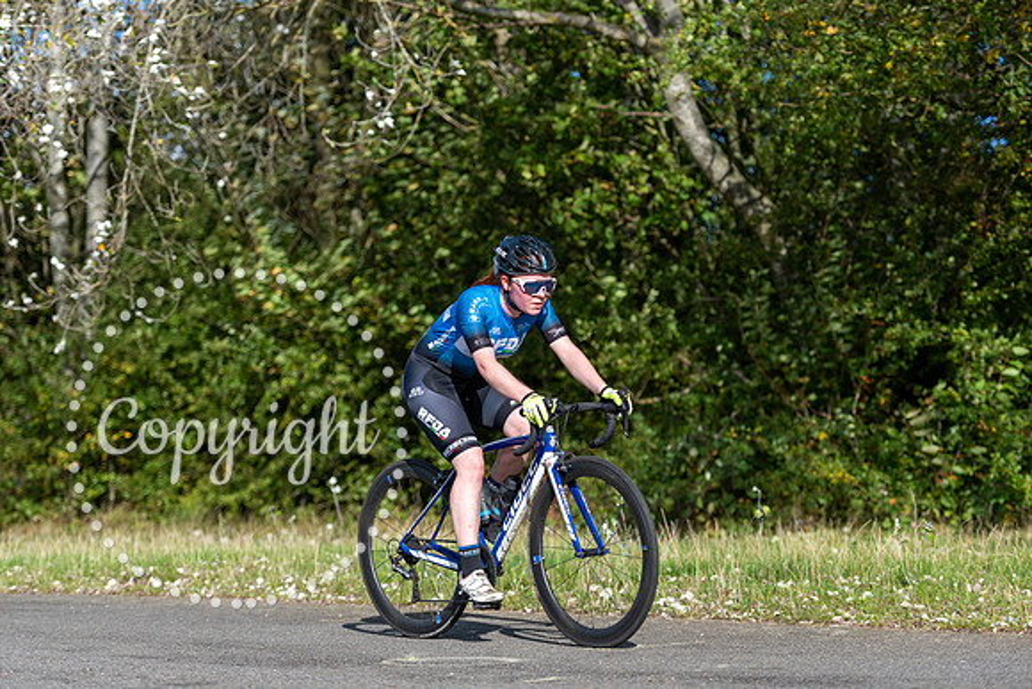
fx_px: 2925
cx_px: 516
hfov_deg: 20.0
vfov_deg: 13.4
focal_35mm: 102
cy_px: 344
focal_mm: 102
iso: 160
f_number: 3.2
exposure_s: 1/2000
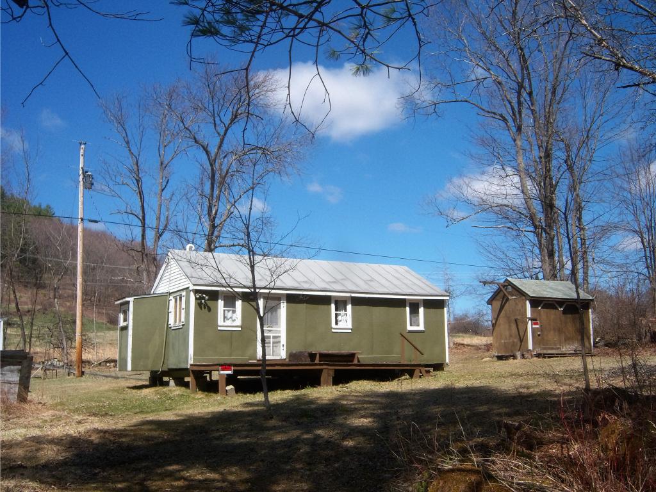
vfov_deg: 39.7
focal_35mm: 36
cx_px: 328
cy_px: 246
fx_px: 682
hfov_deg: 51.4
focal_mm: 7.5
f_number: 4.8
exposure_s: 1/500
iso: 80
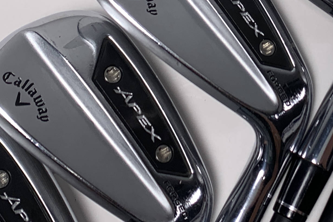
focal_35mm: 89
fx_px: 823
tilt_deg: -74.9
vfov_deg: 14.9
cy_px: -43
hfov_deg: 22.3
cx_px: 302
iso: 25
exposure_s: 1/350
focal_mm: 4.25
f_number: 1.8
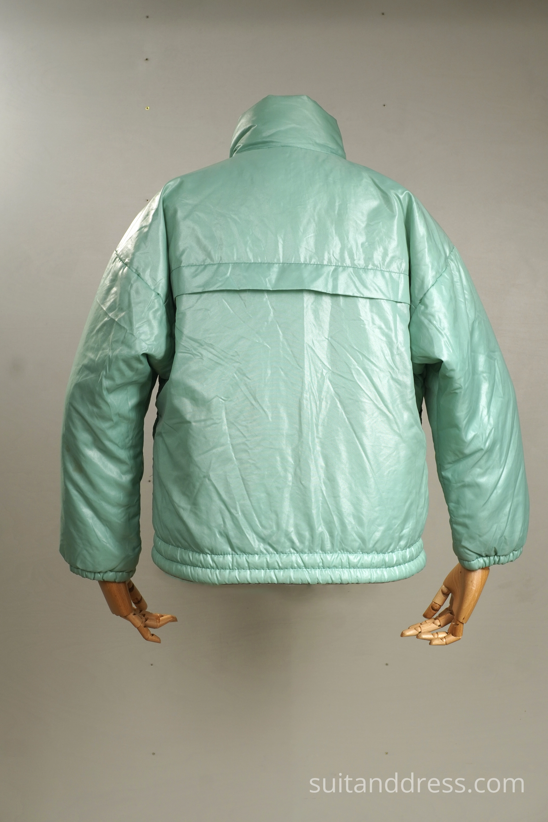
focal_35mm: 48
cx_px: 274
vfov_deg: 41.1
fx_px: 1096
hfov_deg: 28.1
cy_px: 411
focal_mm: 32
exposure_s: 1/25
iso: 250
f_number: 8
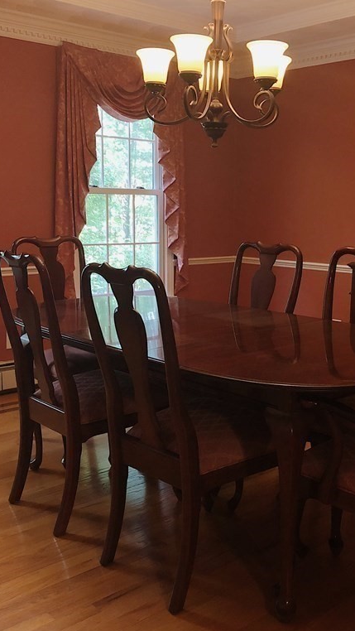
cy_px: 317
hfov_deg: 28.9
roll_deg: +0.9
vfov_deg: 49.4
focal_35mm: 41
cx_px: 221
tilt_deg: -9.1
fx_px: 686
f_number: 1.8
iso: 50
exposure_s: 1/15
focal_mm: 4
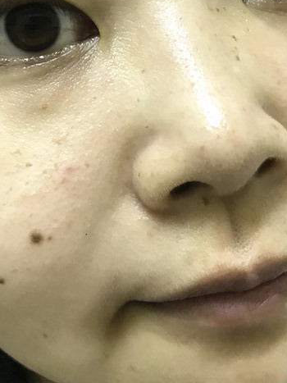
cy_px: 107
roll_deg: -3.0
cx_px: 167
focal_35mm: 48
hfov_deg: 30.2
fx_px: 531
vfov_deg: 38.9
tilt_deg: -5.9
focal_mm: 3.99
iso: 100
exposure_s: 1/13
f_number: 1.8
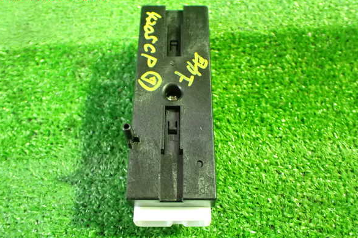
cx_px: 177
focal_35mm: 32
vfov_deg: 41.1
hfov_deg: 58.7
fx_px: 318
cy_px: 126
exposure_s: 1/30
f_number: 2.3
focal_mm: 5.4
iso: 1600
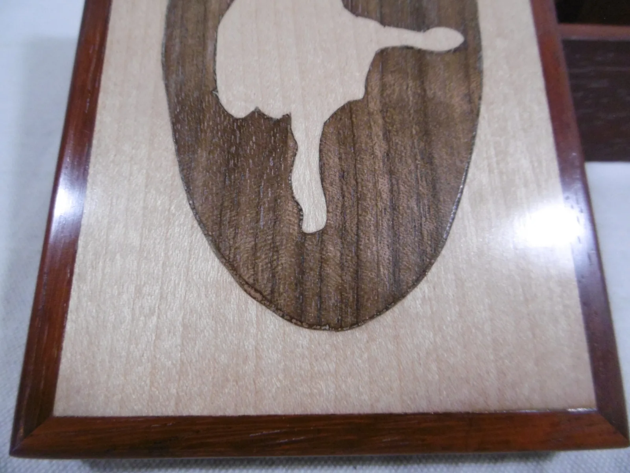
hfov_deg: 71.6
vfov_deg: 56.8
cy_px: 236
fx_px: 437
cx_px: 315
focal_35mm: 24
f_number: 3.1
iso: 400
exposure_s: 1/50
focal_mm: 4.3
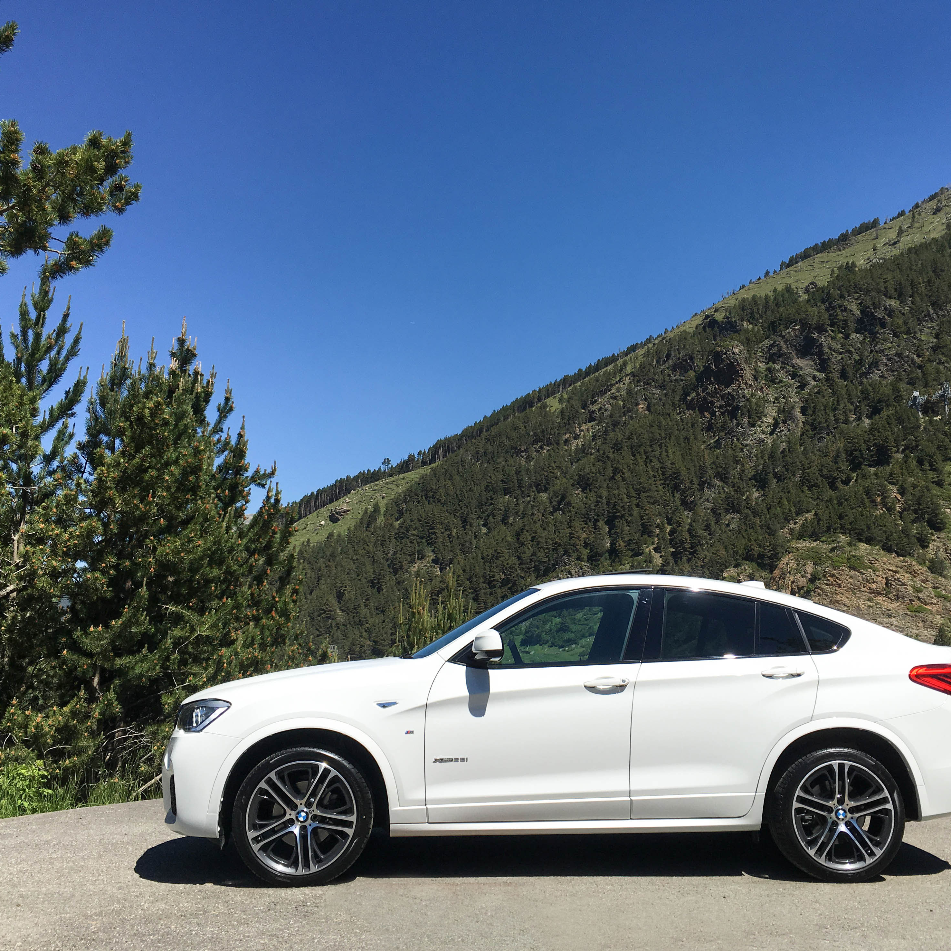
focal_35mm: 35
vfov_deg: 47.2
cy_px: 477
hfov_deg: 47.0
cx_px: 562
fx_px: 1088
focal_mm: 4.15
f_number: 2.2
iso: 25
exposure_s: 1/2000
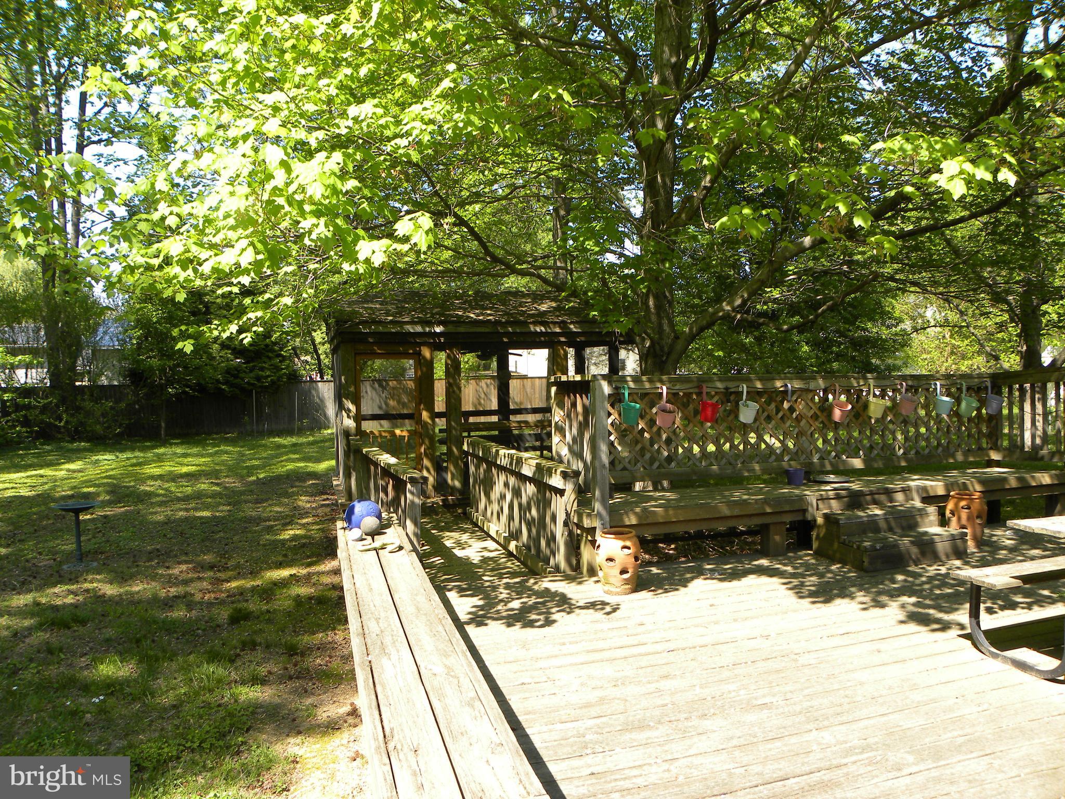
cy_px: 400
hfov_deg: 67.3
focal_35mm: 26
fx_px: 800
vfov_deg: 53.1
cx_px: 532
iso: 64
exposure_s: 1/126
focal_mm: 4.6
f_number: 4.5
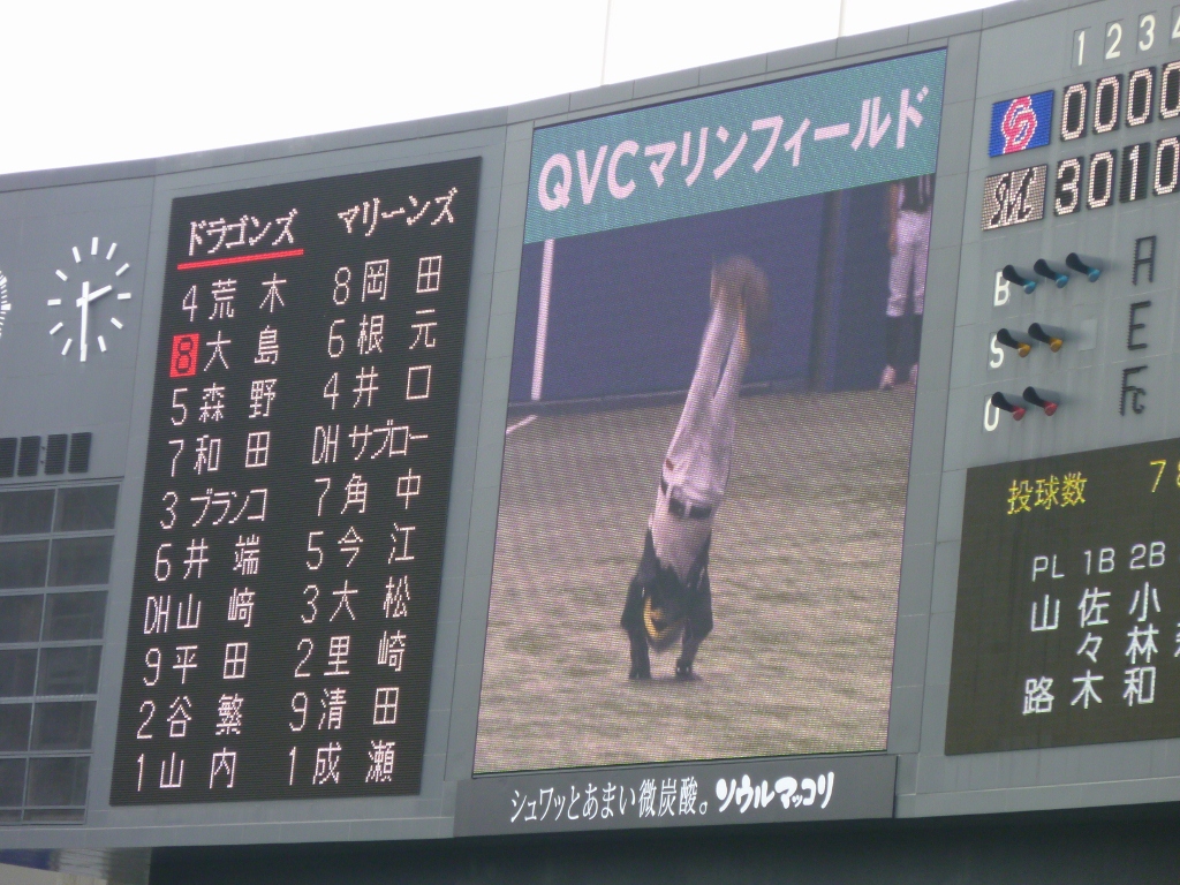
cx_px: 590
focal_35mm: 202
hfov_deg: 9.8
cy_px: 442
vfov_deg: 7.4
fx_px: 6886
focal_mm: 36
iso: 200
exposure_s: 1/125
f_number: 5.9
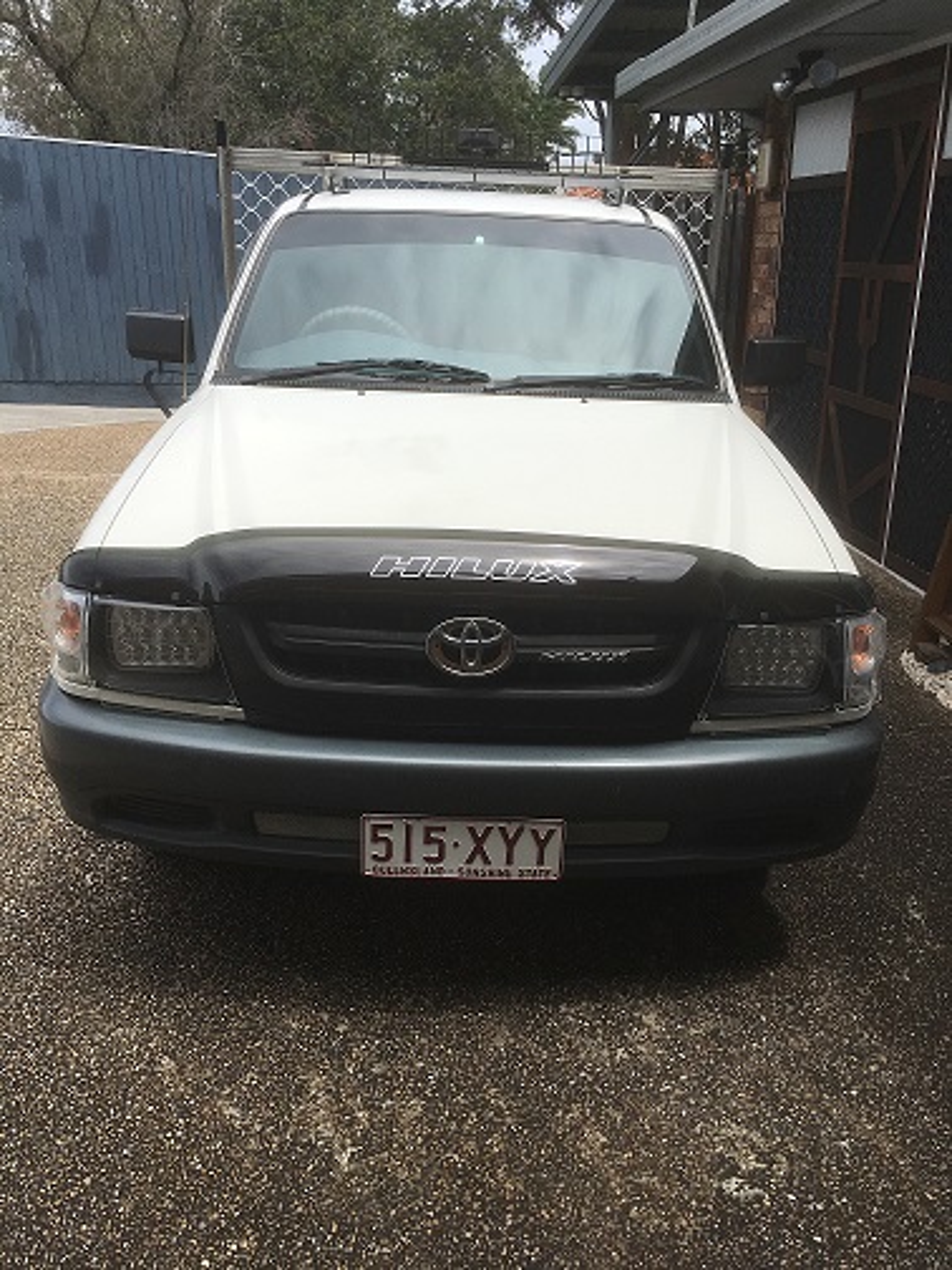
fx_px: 1063
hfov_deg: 48.2
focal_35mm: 29
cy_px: 635
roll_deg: +0.1
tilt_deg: -20.5
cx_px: 476
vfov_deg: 61.7
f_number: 2.2
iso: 25
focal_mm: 4.15
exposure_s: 1/1876
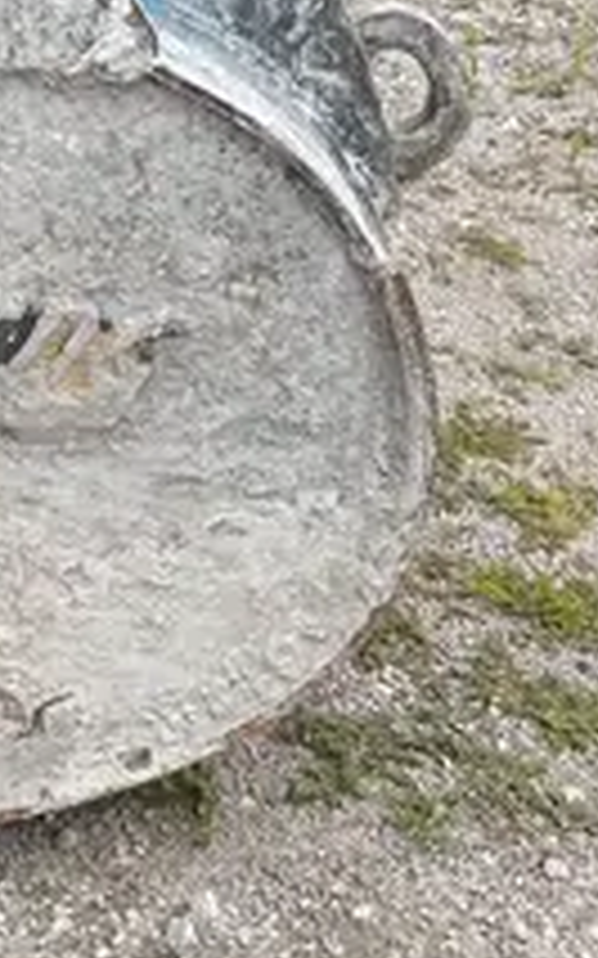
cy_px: -636
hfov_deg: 13.0
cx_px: -288
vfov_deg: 18.3
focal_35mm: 95
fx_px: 2479
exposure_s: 1/1832
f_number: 1.6
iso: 50
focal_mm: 5.1
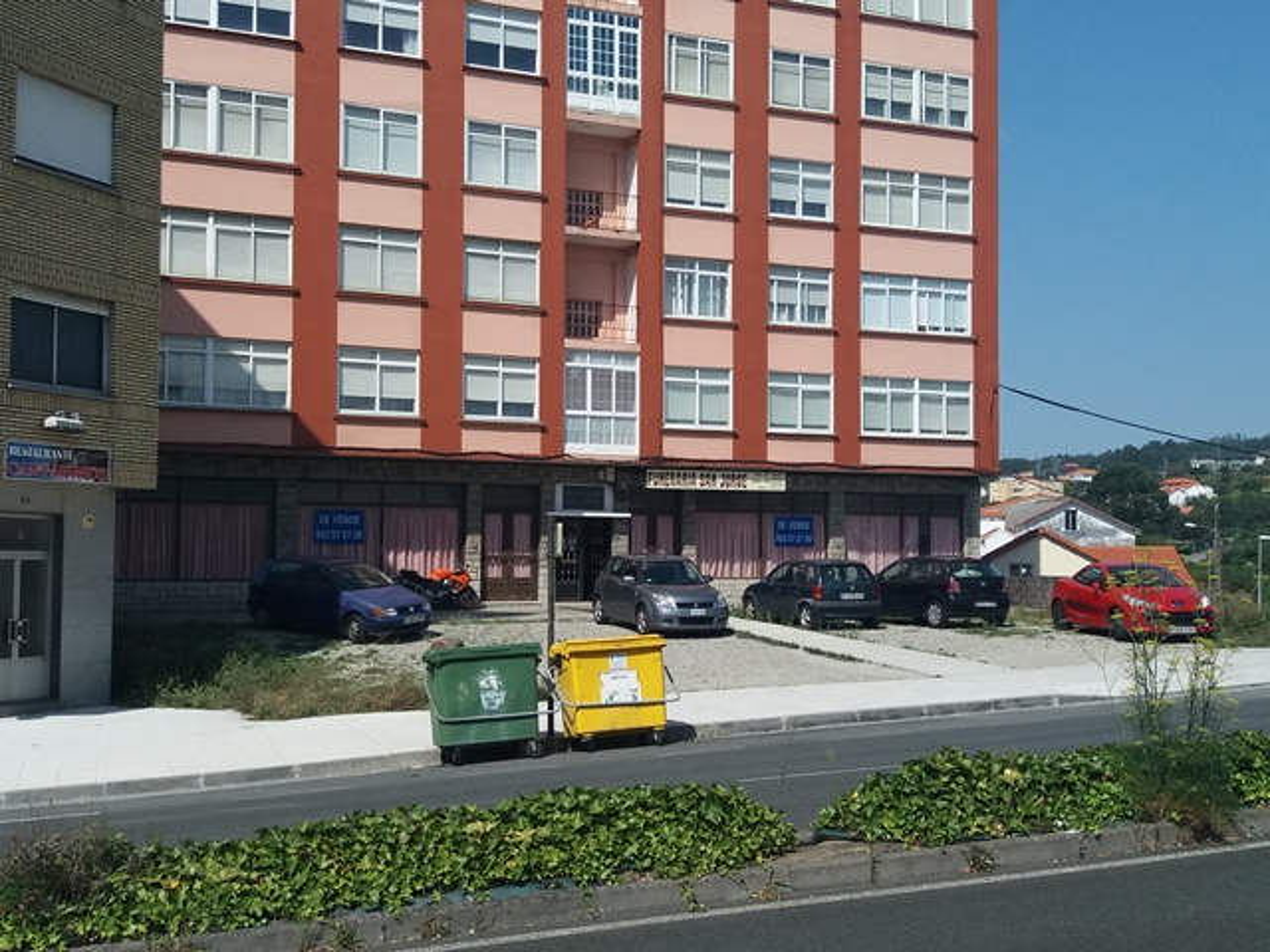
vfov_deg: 49.7
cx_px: 635
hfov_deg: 63.4
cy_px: 476
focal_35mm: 28
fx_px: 1027
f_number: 1.9
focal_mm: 3.7
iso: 64
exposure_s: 1/2285
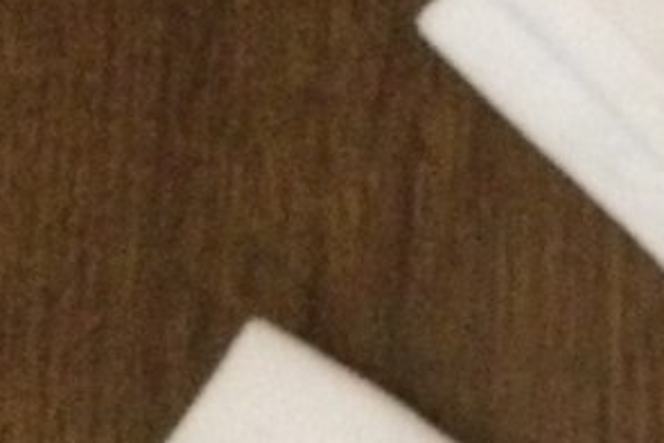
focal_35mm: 164
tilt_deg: -84.7
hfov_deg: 11.5
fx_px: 3025
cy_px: 787
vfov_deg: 8.1
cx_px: 1231
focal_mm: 4.15
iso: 640
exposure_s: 1/17
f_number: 2.2
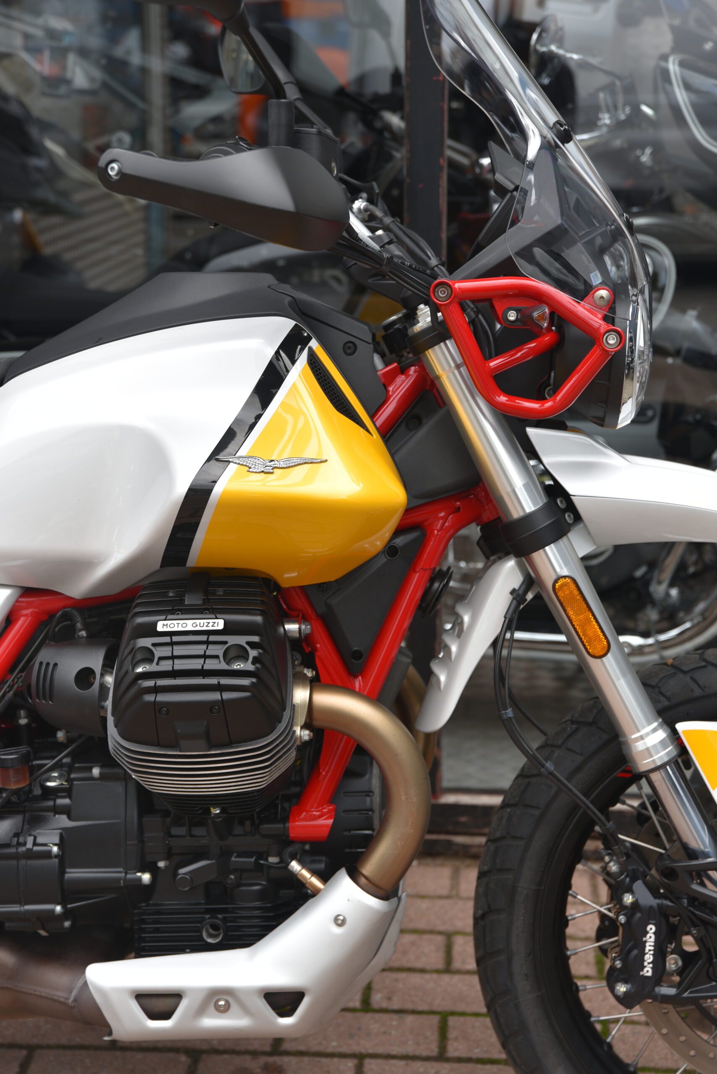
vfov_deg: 32.4
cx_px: 358
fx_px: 1850
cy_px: 537
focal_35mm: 62
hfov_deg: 21.9
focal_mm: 62
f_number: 4.5
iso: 100
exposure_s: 1/80
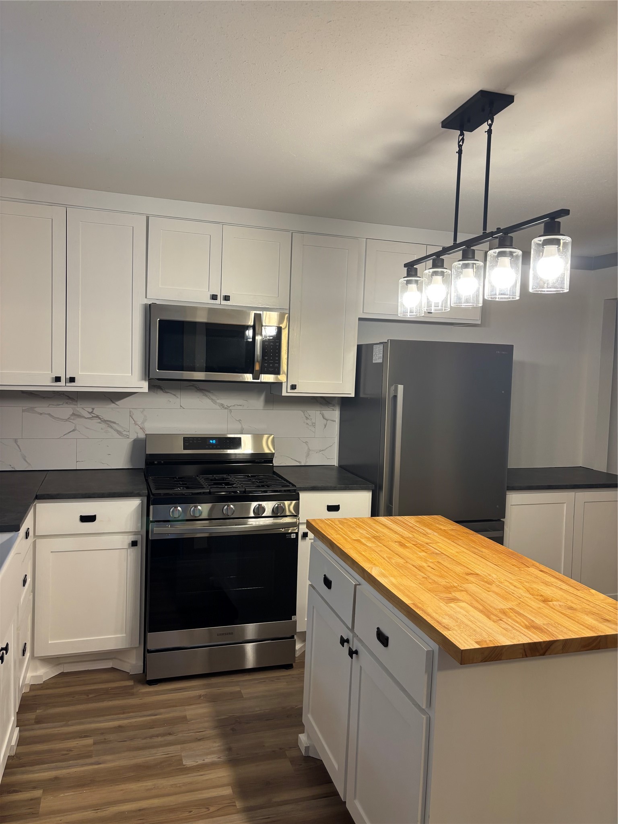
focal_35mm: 26
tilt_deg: -3.6
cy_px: 412
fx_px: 619
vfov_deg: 67.3
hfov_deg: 53.1
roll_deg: -3.1
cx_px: 309
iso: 80
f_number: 1.6
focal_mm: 5.96
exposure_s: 1/60
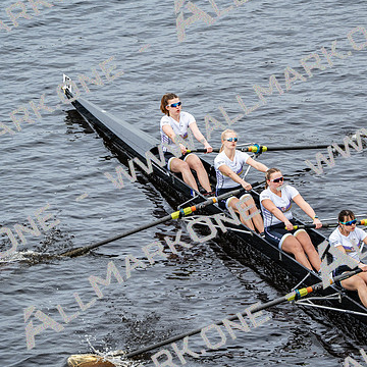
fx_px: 3287
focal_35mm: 274
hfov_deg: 6.4
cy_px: 192
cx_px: 230
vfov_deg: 6.4
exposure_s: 1/2000
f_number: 2.8
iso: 320
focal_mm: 200
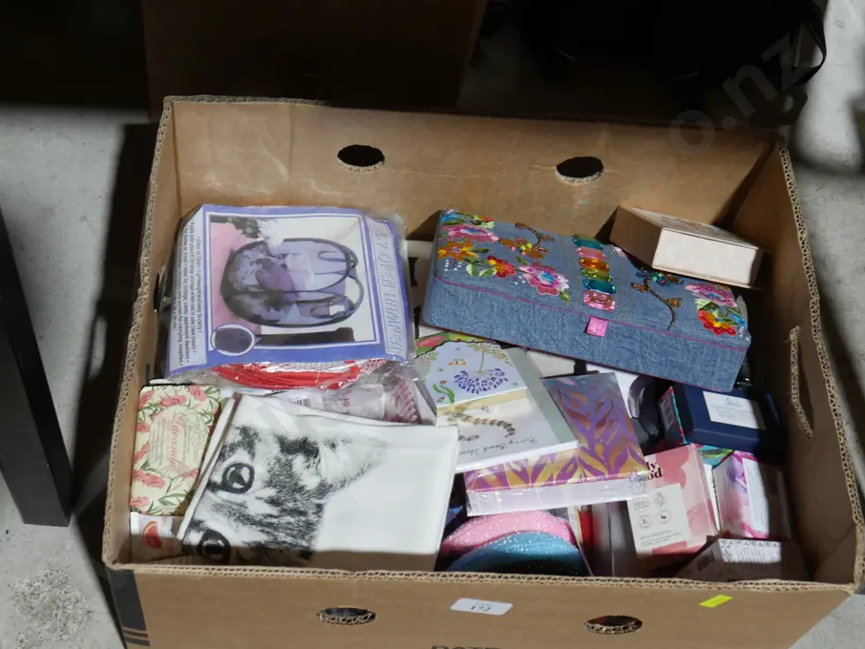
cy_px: 344
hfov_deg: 36.8
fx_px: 1300
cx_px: 409
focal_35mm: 52
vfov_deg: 28.0
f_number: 5.1
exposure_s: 1/60
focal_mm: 23
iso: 640
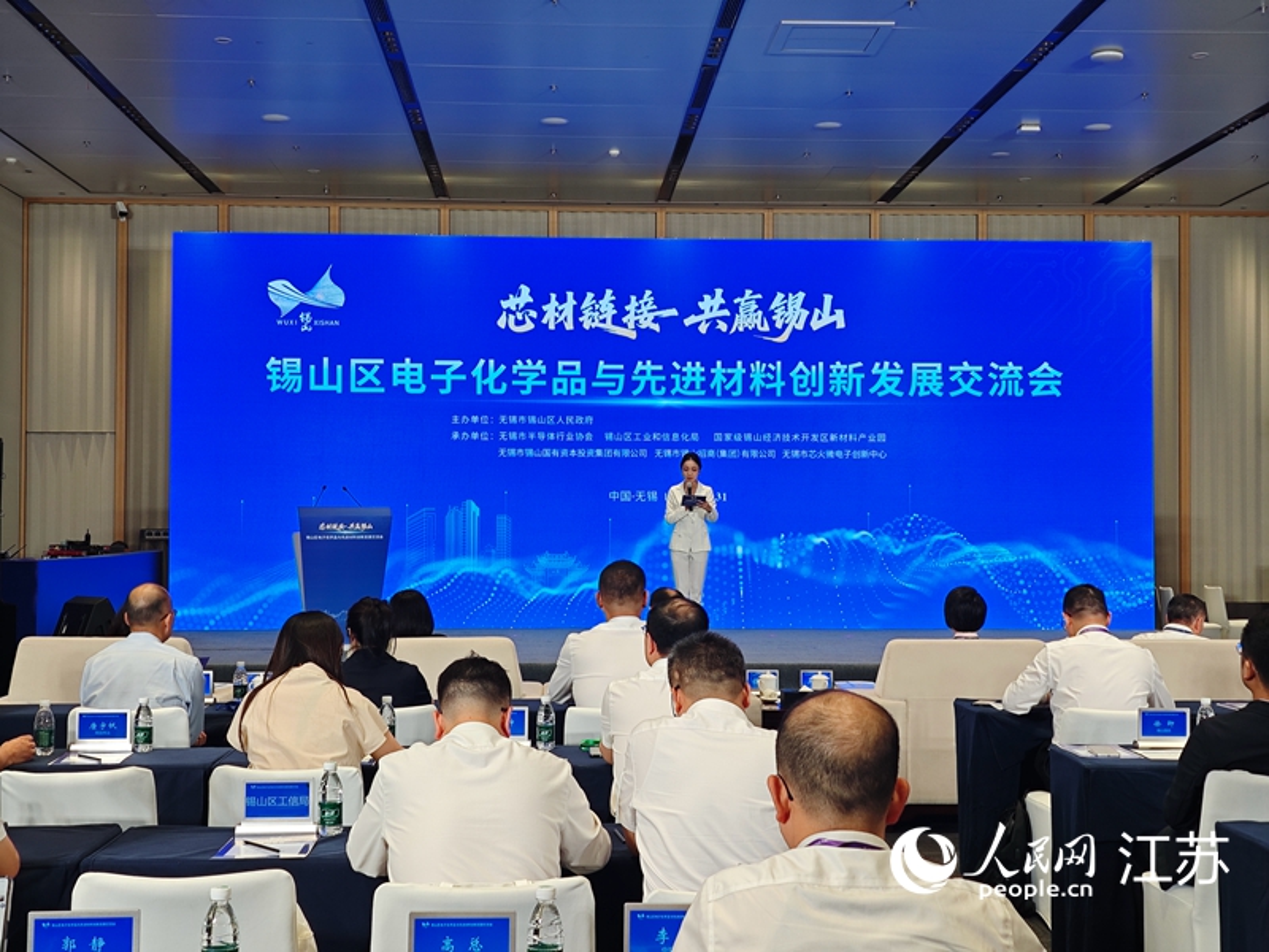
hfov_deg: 40.4
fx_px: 1723
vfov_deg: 30.9
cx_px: 634
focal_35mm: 47
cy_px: 476
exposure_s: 1/100
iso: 100
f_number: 1.6
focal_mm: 6.55
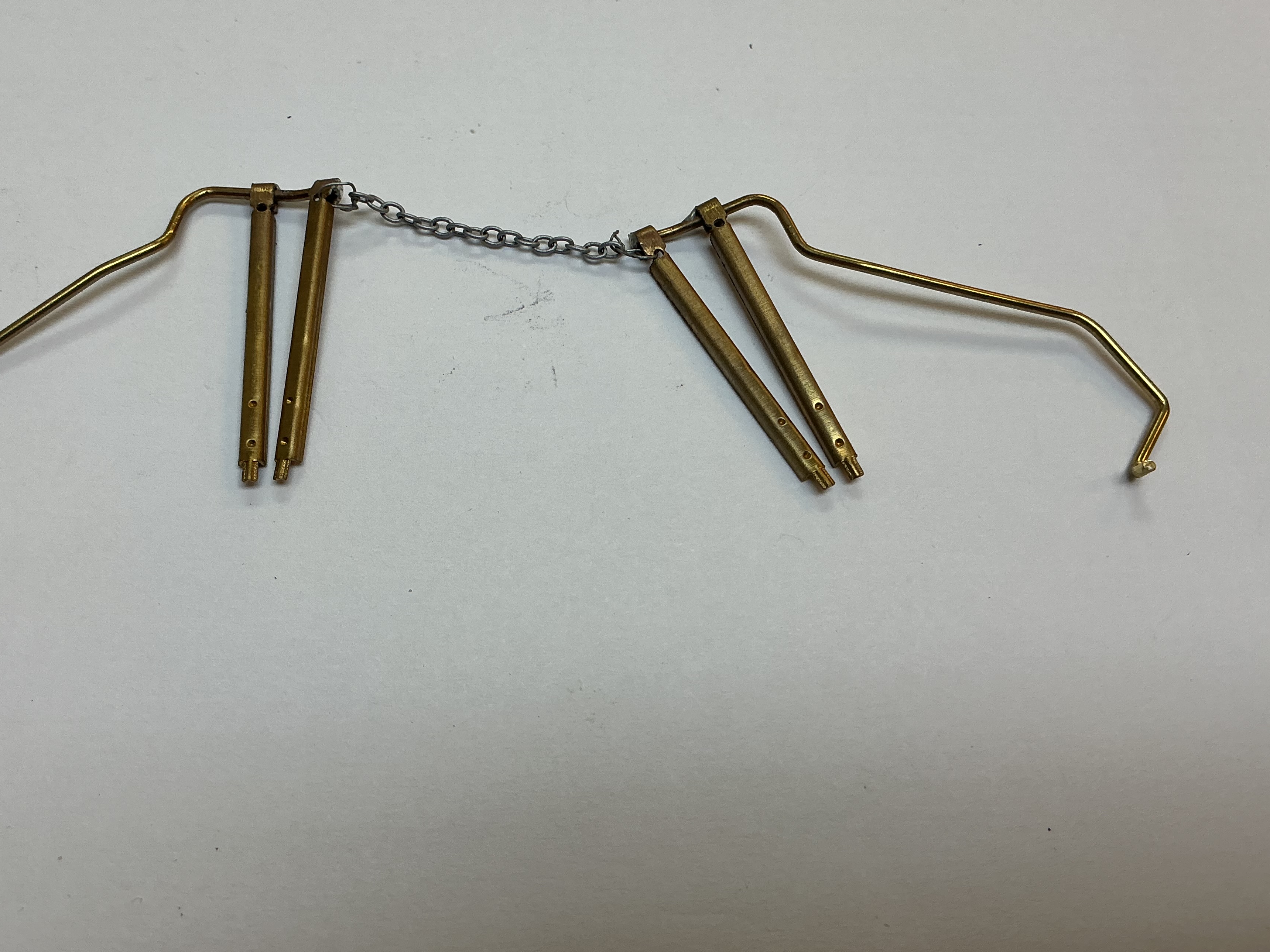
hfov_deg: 53.8
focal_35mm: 34
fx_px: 1247
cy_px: 417
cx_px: 546
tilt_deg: -64.7
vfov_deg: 41.7
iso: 16
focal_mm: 3
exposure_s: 1/100
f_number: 1.8
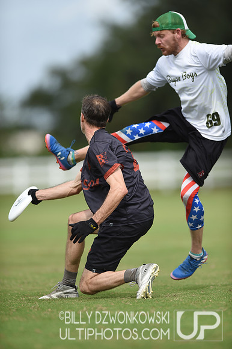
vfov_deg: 5.2
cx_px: 116
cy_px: 174
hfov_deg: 3.4
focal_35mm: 400
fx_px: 3871
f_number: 2.8
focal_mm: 400
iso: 100
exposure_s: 1/1600
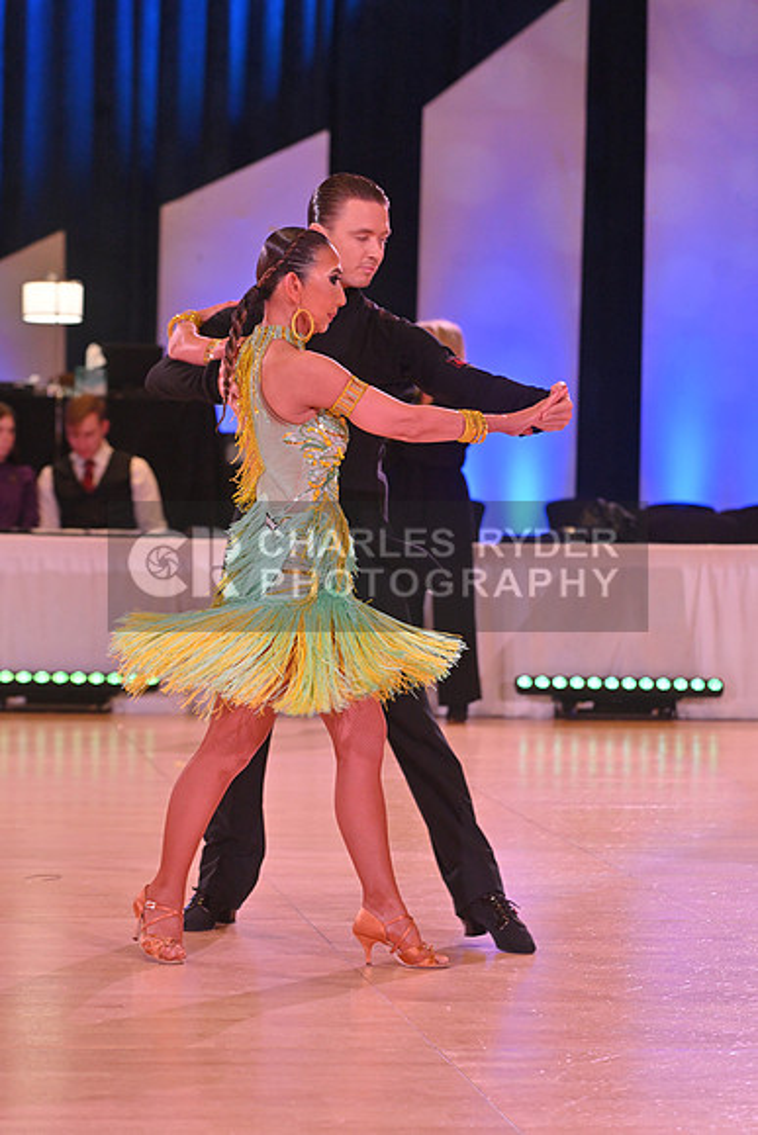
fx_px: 3787
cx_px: 379
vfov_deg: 17.1
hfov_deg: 11.4
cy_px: 568
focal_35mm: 120
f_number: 5
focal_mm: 120
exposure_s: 1/400
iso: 2000
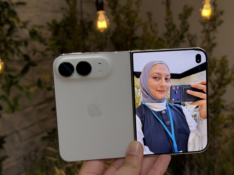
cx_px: 141
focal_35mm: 59
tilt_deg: -4.8
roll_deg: +1.7
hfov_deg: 32.6
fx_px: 399
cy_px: 76
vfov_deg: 24.8
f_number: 1.78
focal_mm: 6.76
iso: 64
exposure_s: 1/200
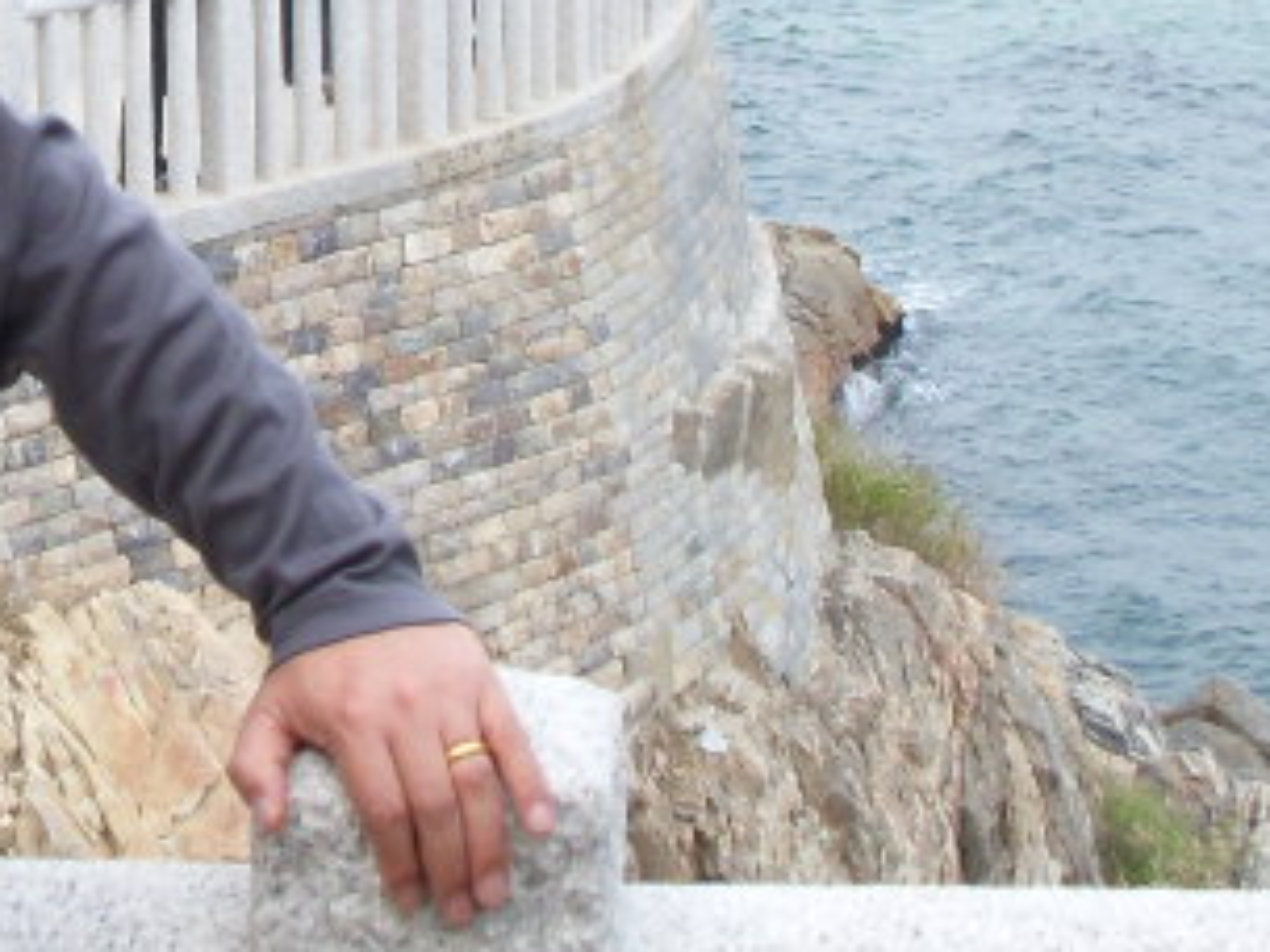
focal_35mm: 128
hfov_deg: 15.1
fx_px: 4696
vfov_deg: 11.4
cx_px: -88
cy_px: -171
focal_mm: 6.3
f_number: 3.3
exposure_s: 1/50
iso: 100
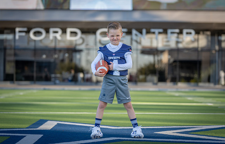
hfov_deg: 18.4
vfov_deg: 11.8
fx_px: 696
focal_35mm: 113
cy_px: 69
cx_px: 117
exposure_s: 1/500
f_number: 2.8
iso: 100
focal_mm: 104
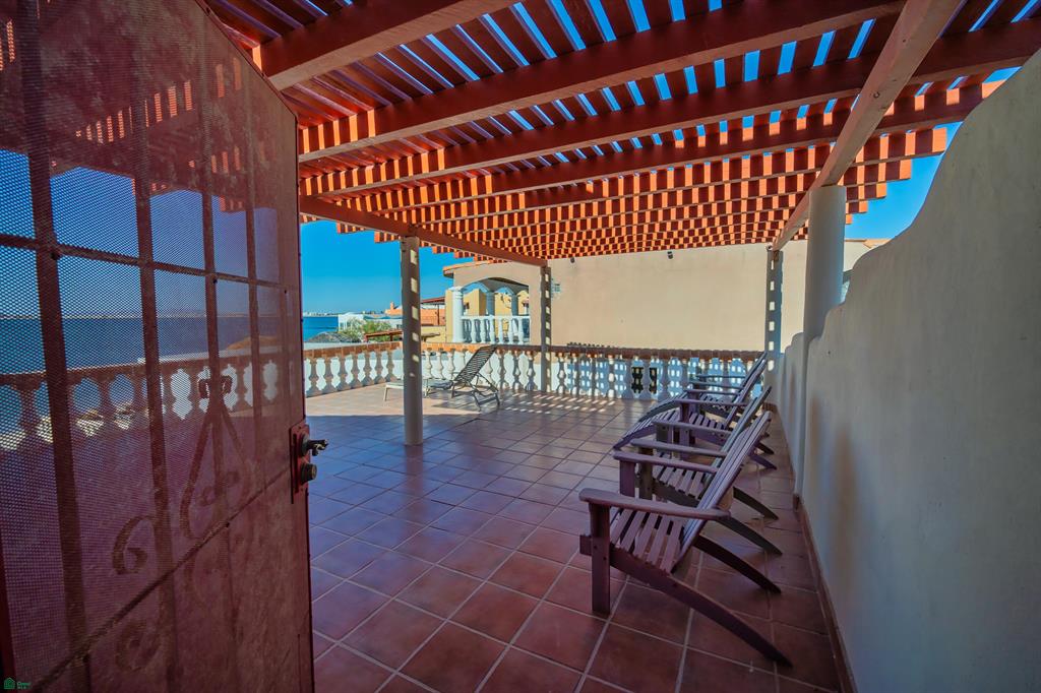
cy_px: 346
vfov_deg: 81.2
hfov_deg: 104.3
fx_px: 405
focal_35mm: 14
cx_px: 520
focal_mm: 14
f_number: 5.6
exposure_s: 1/1000
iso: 125
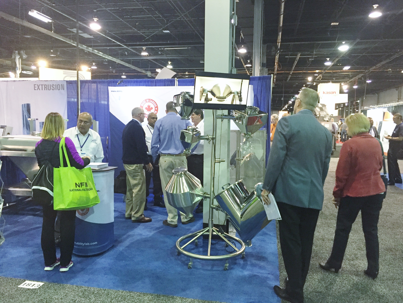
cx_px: 202
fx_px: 338
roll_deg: -0.3
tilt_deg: -5.4
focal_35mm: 29
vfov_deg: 48.2
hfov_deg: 61.7
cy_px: 152
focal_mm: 4.15
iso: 200
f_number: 2.2
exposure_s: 1/30
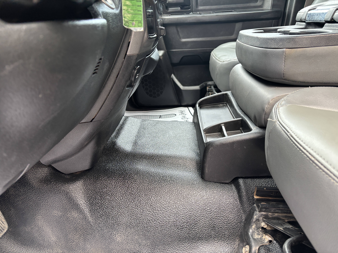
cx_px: 169
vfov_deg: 53.1
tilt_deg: -24.3
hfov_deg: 67.3
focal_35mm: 26
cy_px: 126
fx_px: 254
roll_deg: +2.2
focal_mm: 5.96
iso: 125
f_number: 1.6
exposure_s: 1/84
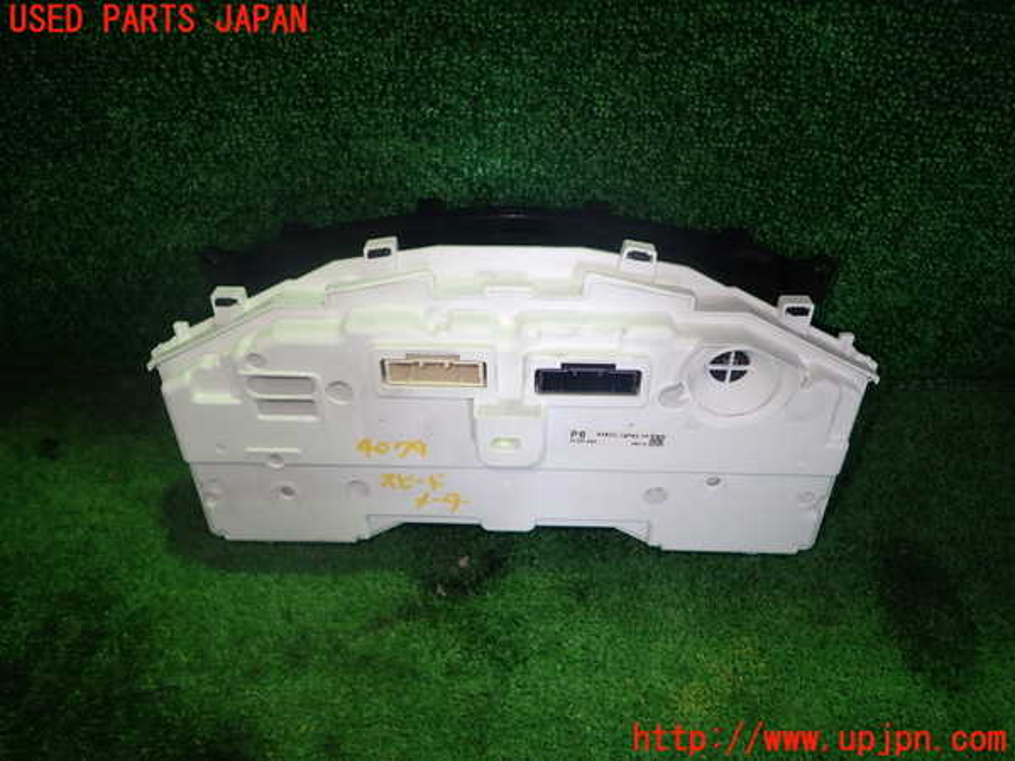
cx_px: 508
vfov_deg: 54.9
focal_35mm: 25
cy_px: 380
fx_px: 733
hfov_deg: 69.4
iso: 200
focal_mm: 4.5
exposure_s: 1/50
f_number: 2
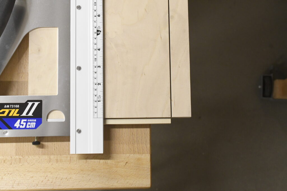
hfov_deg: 33.4
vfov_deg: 22.6
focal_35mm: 60
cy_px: 96
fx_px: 478
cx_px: 144
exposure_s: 1/60
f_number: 8
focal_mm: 40
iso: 5000
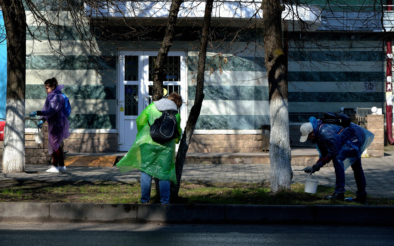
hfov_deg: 17.0
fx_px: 1321
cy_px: 116
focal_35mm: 123
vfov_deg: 10.6
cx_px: 197
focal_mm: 80
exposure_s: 1/1250
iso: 200
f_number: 8
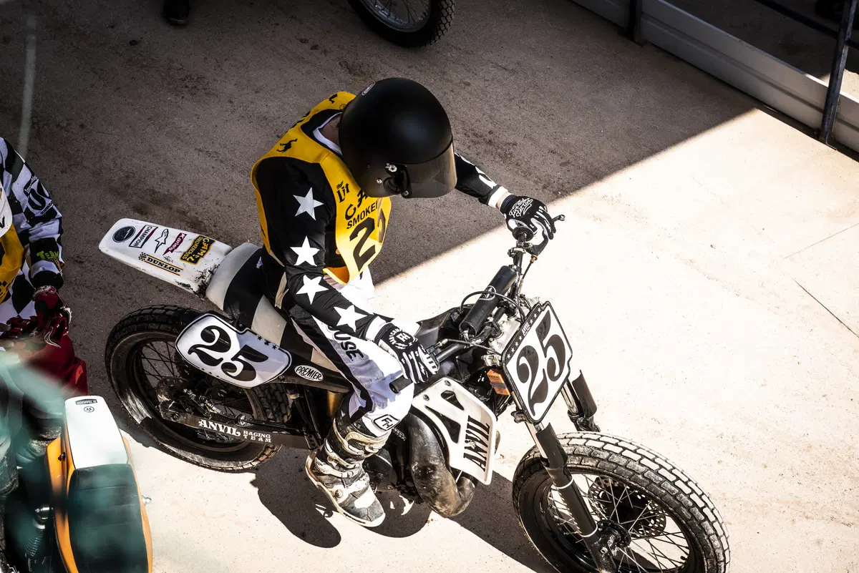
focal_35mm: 70
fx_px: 1671
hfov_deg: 28.8
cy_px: 286
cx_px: 430
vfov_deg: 19.5
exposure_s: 1/320
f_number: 9
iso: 100
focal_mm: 70
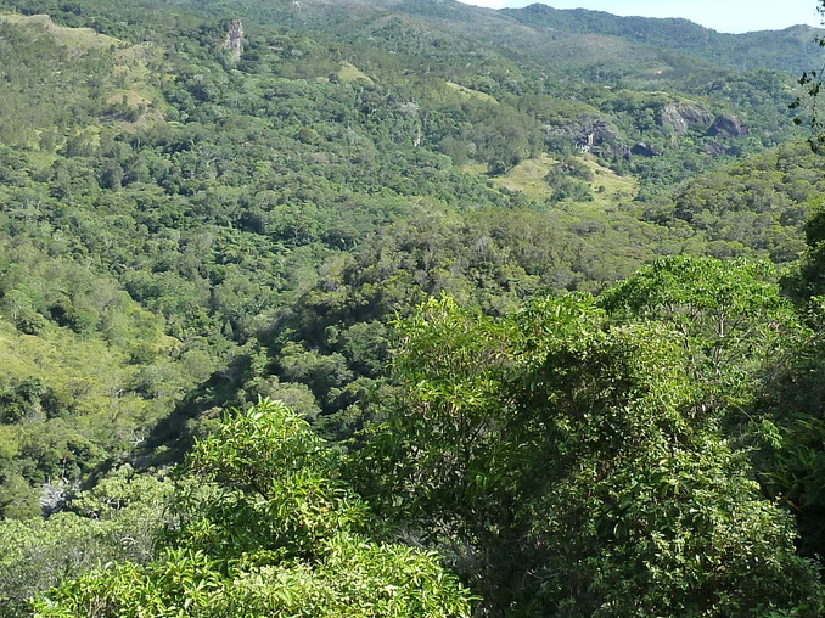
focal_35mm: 59
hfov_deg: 32.6
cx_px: 489
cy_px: 277
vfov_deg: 24.8
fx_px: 1406
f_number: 4
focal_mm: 4.1
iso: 125
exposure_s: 1/250
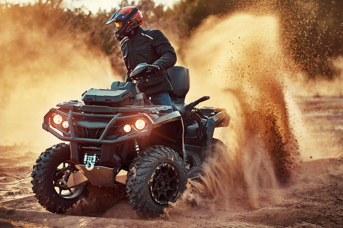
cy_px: 114
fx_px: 810
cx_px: 172
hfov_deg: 23.9
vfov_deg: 16.1
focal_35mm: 85
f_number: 3.2
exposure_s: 1/1000
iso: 200
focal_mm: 85
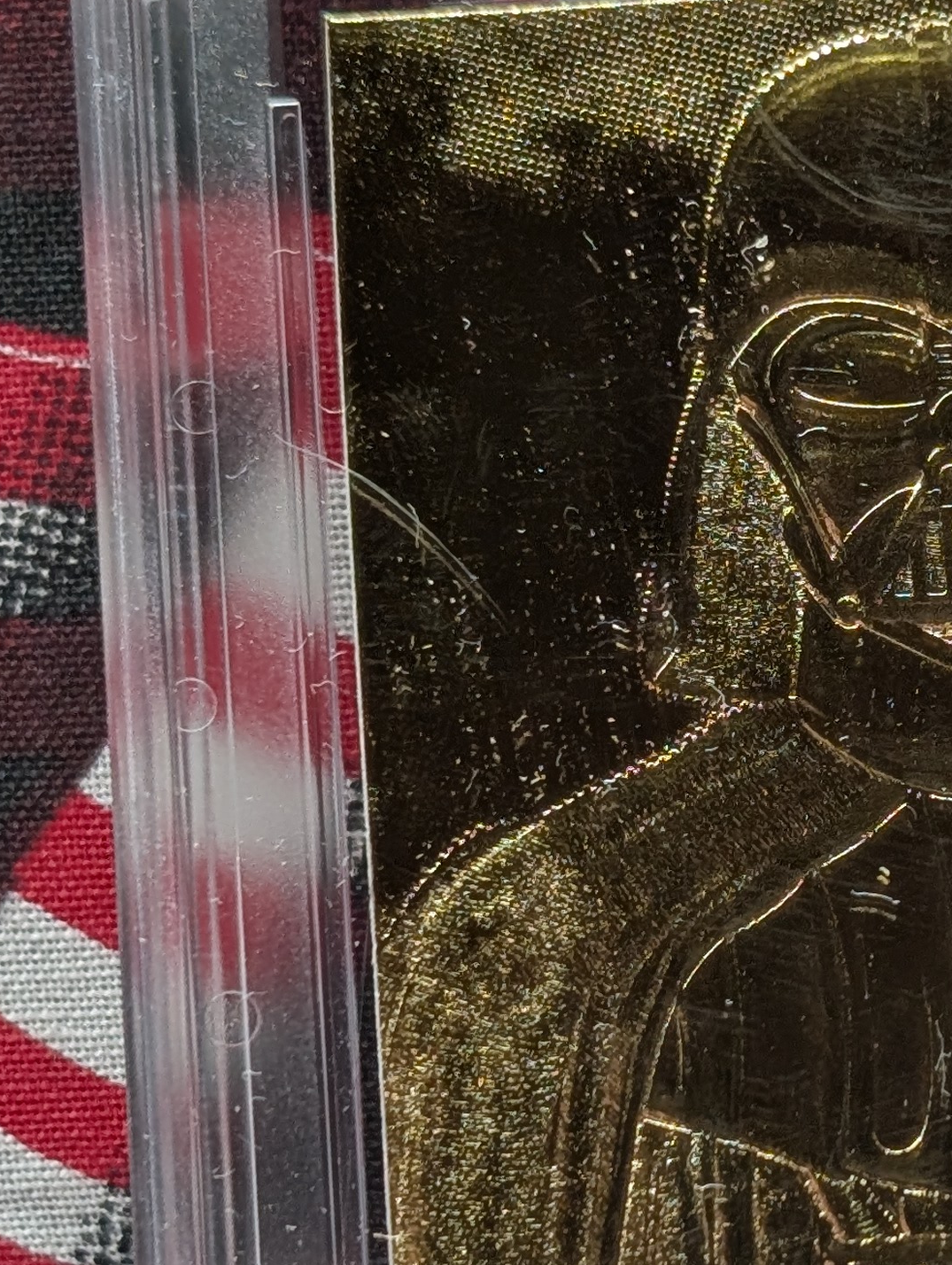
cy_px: 757
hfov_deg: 10.5
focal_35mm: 140
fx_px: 5121
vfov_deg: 14.1
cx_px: 1058
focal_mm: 6.9
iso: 27
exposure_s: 1/38.6
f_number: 1.68
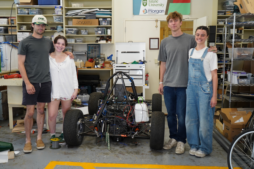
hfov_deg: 53.1
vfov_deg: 36.9
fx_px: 254
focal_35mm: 36
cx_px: 127
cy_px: 84
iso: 1000
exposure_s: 1/160
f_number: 4
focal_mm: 36
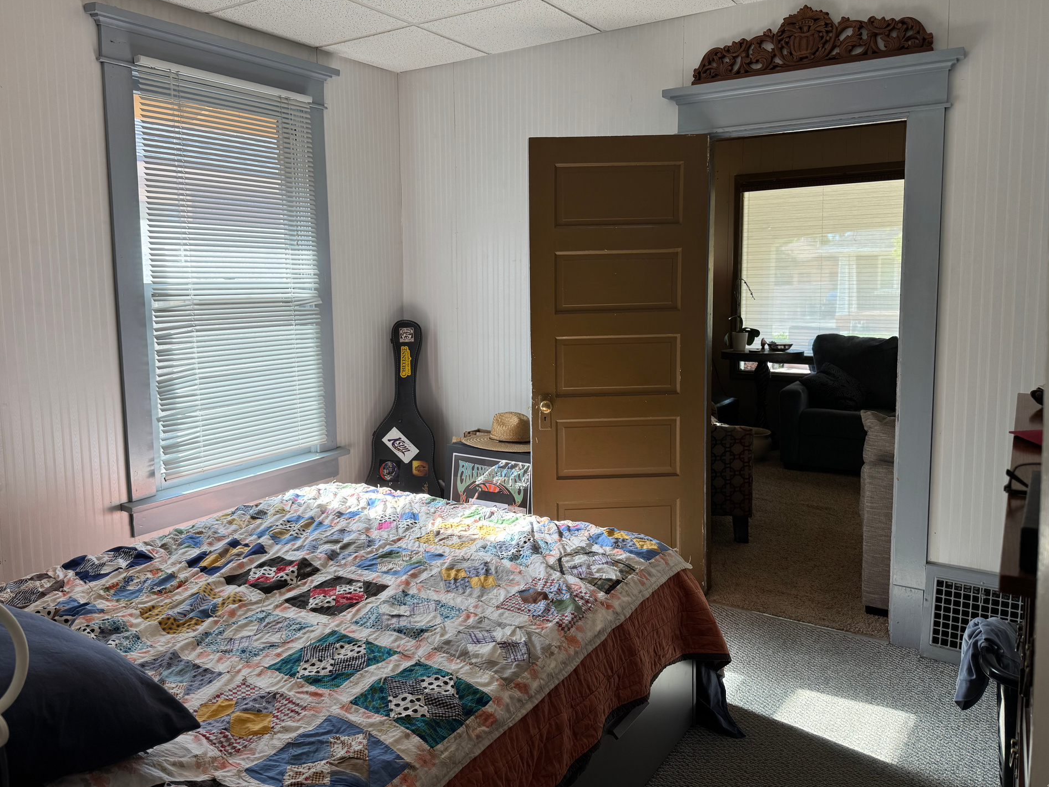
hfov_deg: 67.2
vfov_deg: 53.0
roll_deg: +1.2
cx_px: 488
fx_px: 788
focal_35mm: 26
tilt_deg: -6.1
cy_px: 365
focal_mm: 6.76
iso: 64
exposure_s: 1/139
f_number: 1.78
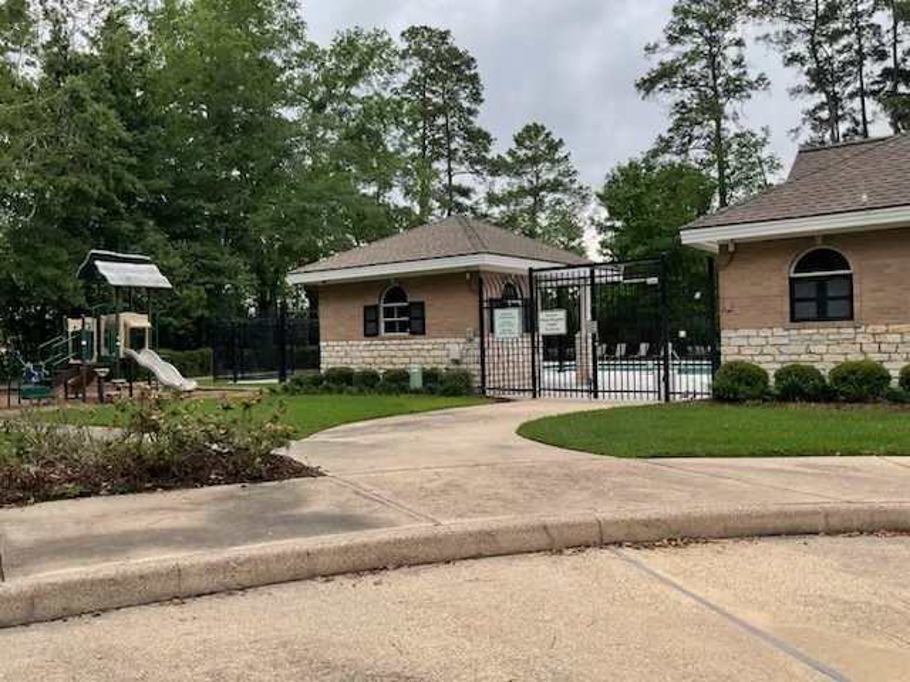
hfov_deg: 61.7
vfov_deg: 48.2
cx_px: 455
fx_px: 762
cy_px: 341
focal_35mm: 29
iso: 16
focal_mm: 3
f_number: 1.8
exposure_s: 1/169
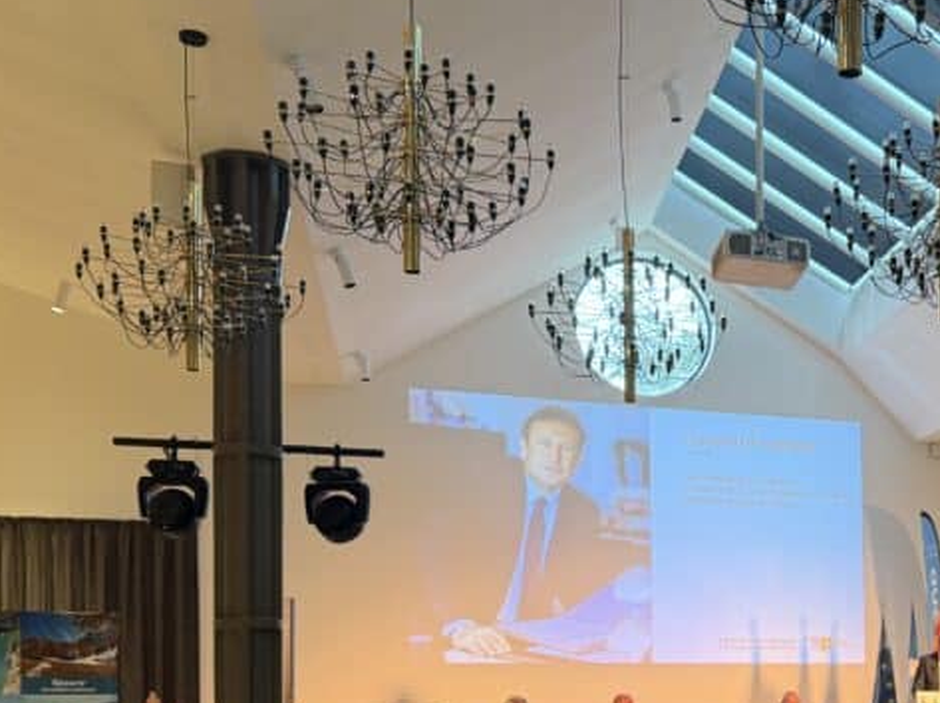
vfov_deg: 26.8
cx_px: 847
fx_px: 1411
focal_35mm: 52
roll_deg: +0.2
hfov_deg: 34.8
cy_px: 667
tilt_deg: -0.2
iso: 160
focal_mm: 6.76
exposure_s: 1/50
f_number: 1.78
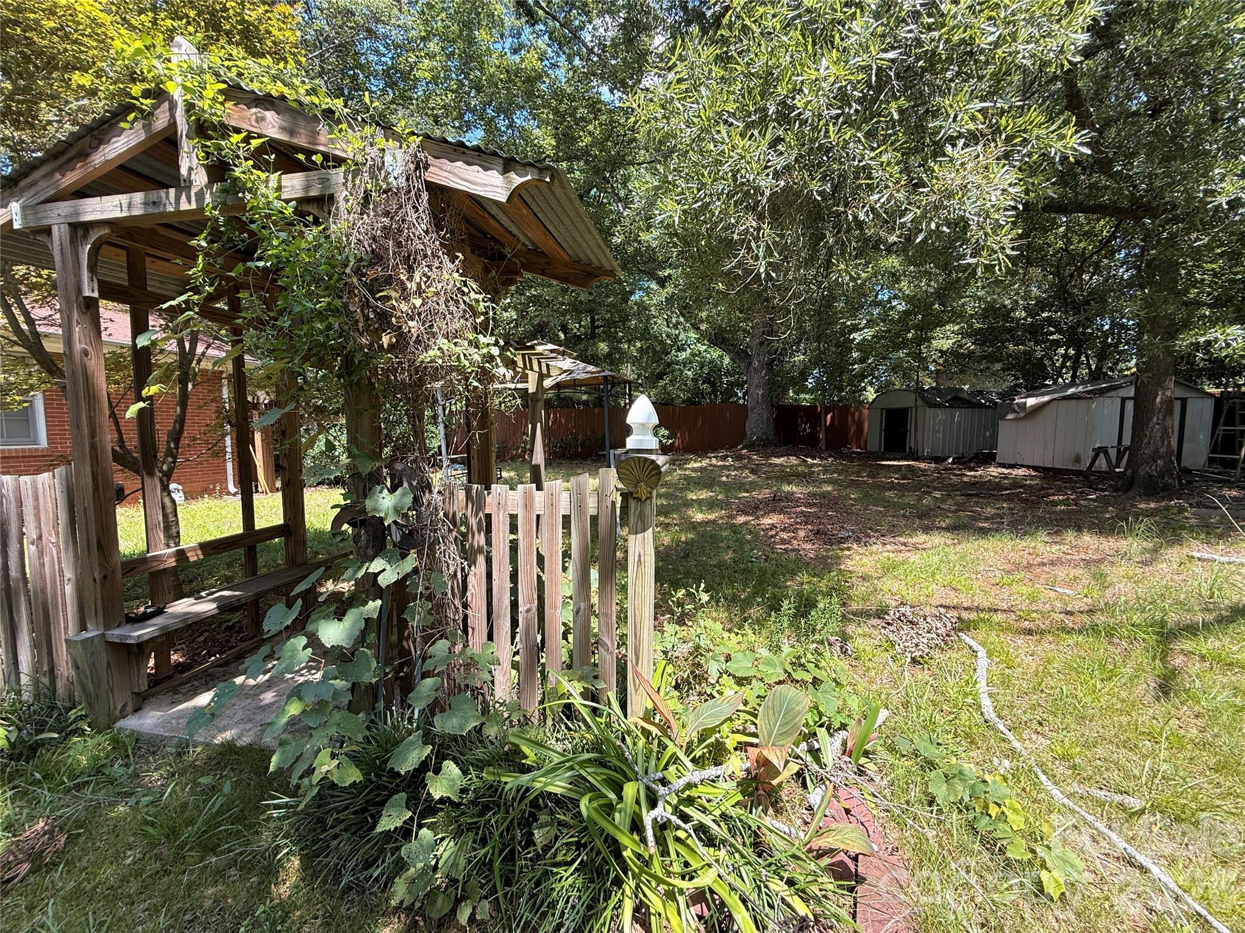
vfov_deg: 85.7
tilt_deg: -4.5
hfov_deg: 102.1
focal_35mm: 14
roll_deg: -0.3
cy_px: 466
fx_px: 504
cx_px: 622
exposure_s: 1/296
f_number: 2.2
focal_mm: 2.22
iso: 50
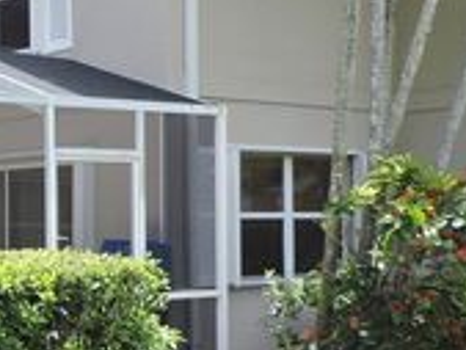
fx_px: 956
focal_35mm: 71
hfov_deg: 23.1
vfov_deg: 20.7
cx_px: -199
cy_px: 219
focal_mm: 4.3
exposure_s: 1/400
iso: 100
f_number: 3
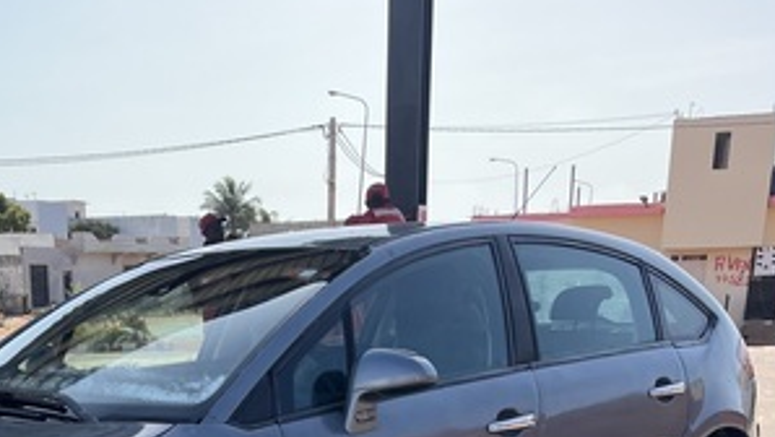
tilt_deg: -18.8
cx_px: 208
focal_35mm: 57
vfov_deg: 18.6
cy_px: 663
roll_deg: +1.8
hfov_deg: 35.9
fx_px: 1172
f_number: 1.6
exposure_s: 1/2358
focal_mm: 5.1
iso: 50
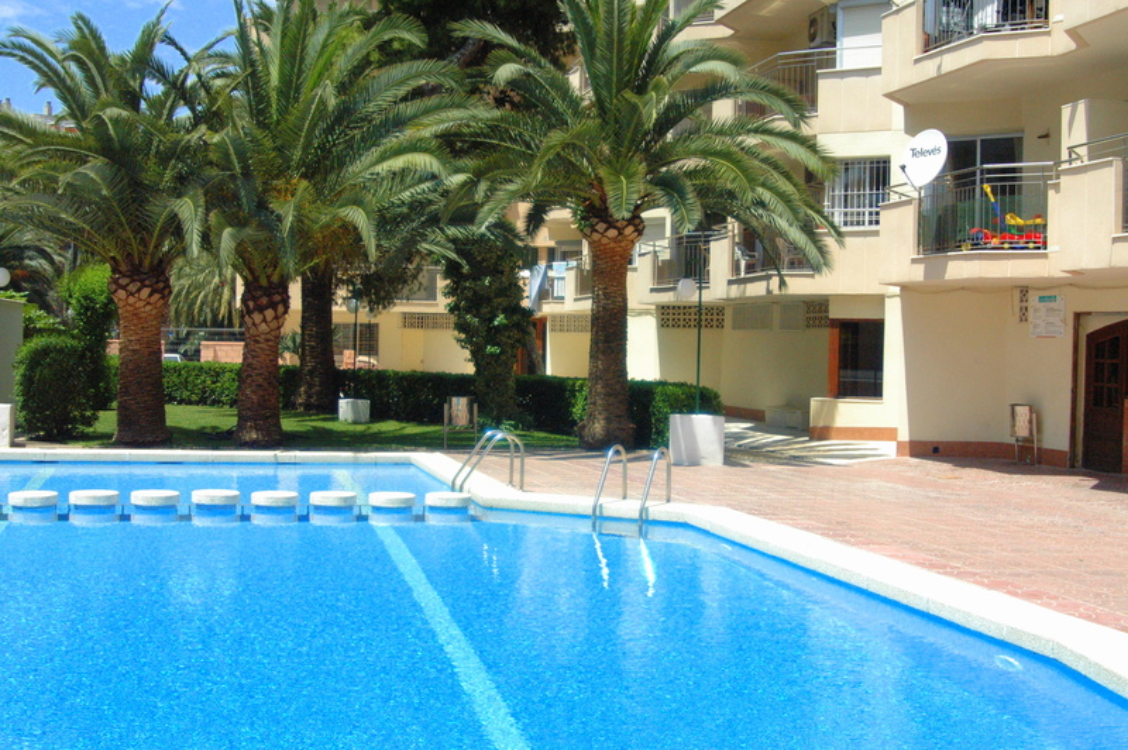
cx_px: 564
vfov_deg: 31.8
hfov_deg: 46.4
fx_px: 1315
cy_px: 375
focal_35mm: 42
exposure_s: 1/1000
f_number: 16
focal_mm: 28
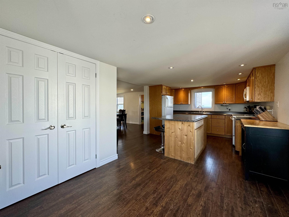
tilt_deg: -0.1
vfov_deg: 85.7
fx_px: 117
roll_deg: +0.1
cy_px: 108
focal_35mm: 14
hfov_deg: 102.1
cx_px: 144
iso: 64
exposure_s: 1/120
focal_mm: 2.22
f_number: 2.2
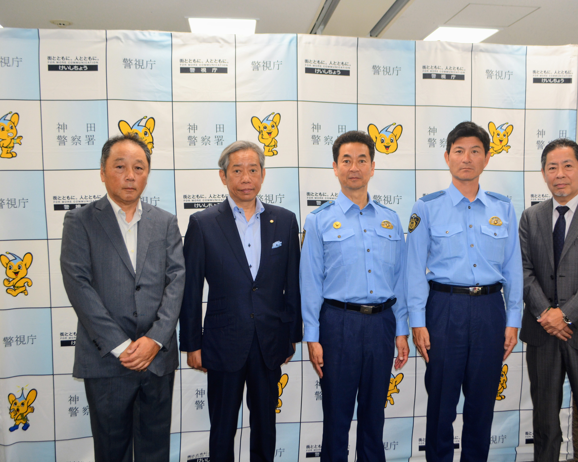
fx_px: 650
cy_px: 227
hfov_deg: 47.8
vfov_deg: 39.2
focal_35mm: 38
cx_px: 331
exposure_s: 1/125
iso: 360
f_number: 3.8
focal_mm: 22
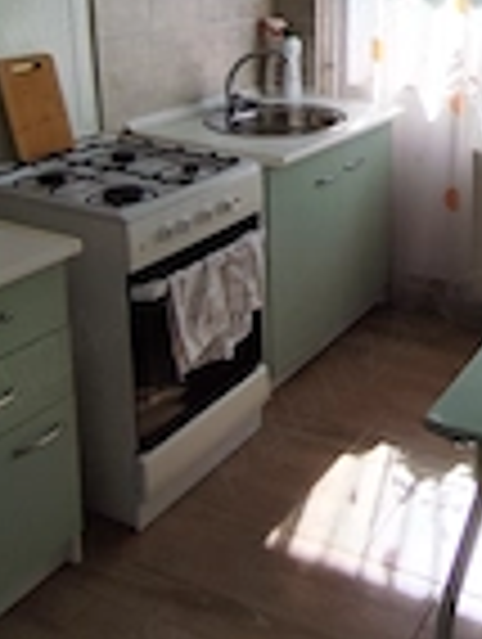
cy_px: 101
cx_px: 509
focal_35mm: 45
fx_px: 833
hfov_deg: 29.6
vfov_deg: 39.8
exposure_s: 1/603
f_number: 2.2
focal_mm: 1.65
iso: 50
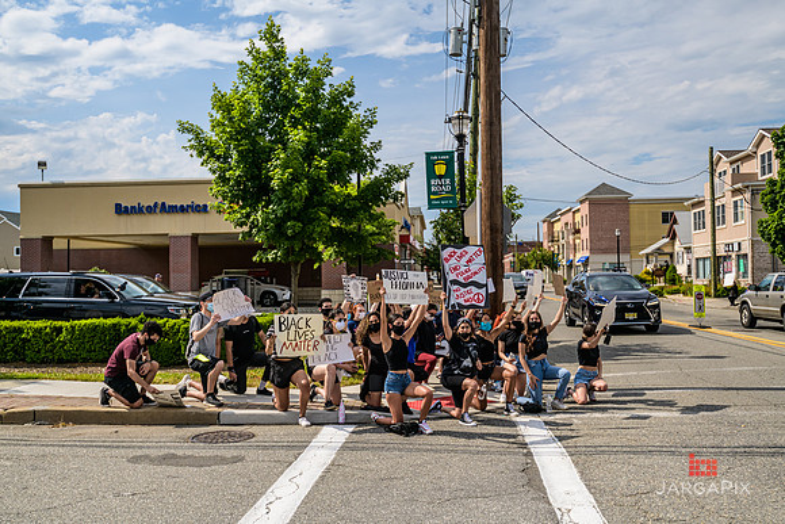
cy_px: 262
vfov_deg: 37.9
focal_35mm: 35
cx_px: 392
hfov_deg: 54.4
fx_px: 763
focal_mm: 35
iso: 200
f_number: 4
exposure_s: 1/4000
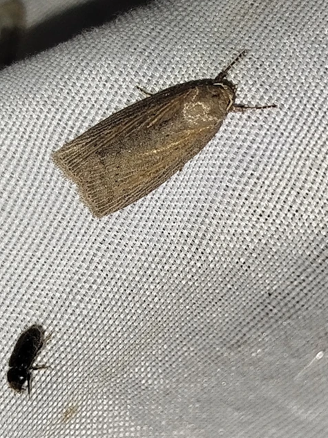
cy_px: 220
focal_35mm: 101
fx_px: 1277
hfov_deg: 14.6
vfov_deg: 19.5
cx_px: 165
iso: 80
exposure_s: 1/50
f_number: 1.7
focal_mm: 5.31
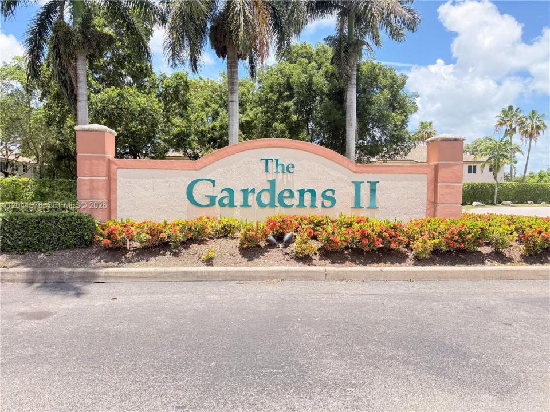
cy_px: 206
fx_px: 381
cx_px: 275
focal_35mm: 24
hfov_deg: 71.6
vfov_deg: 56.8
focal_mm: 6.76
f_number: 1.78
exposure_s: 1/1361
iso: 100
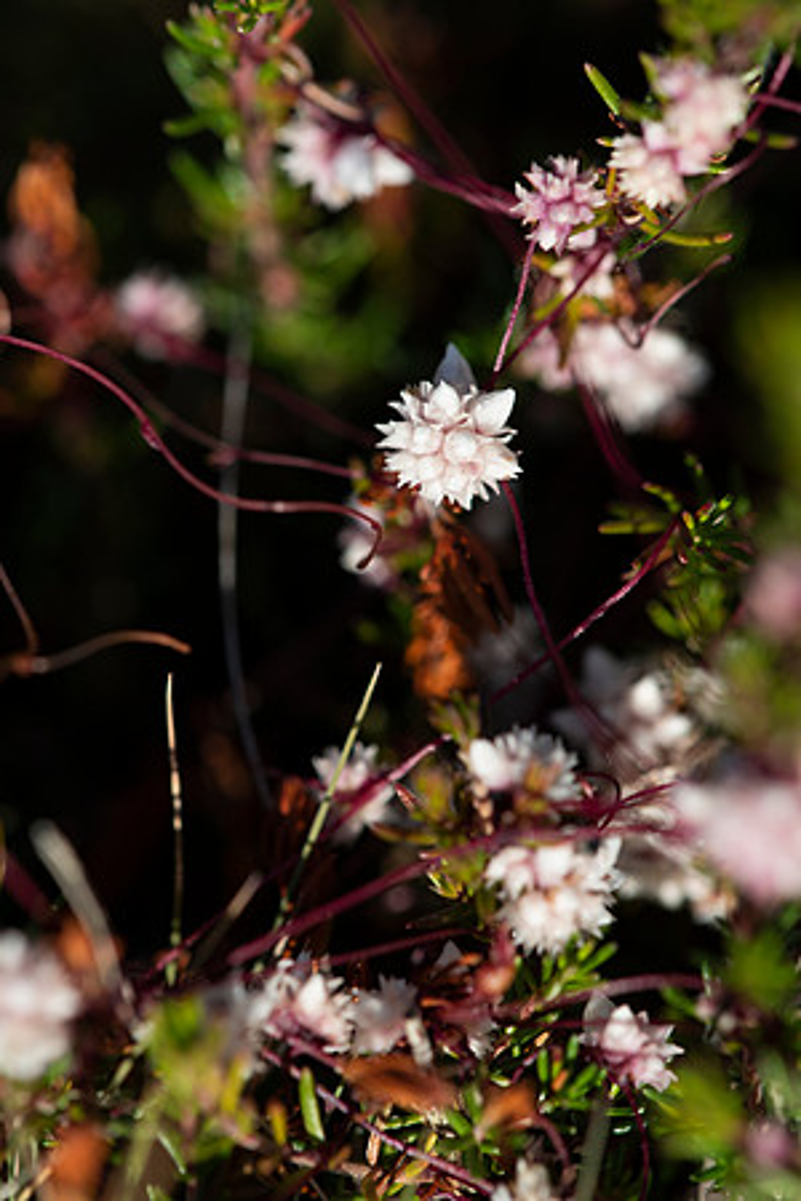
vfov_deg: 10.3
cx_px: 400
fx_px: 6674
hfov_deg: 6.9
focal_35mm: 200
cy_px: 600
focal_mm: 200
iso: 200
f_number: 10
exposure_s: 1/400
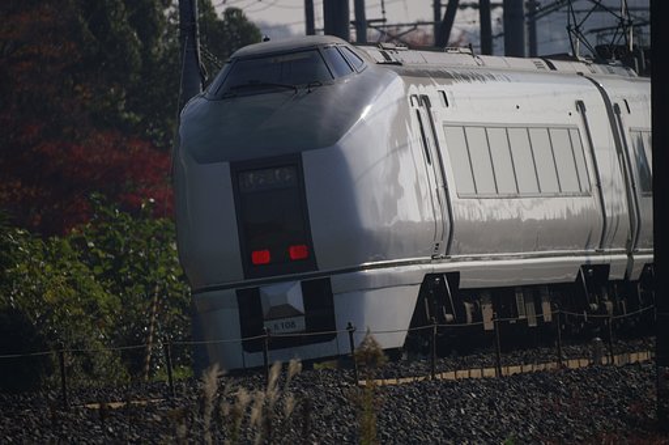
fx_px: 13920
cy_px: 222
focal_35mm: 750
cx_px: 334
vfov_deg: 1.8
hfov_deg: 2.8
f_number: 8
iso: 200
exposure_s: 1/1600
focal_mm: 500
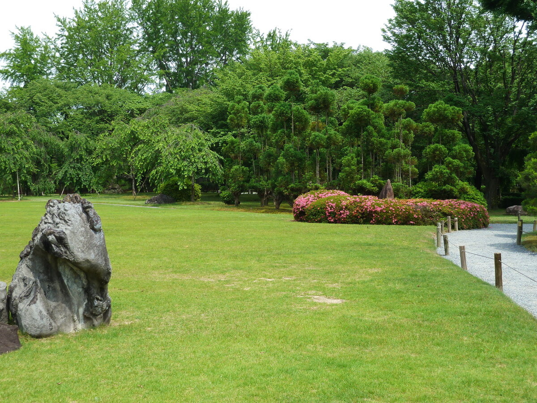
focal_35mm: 55
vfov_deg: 26.6
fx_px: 853
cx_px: 268
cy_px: 202
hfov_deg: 34.9
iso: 80
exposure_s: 1/250
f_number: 3.9
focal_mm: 9.1
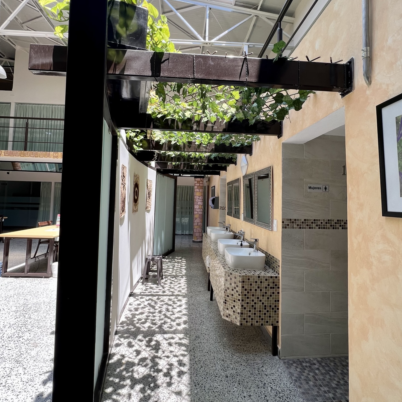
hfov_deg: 87.4
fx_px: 210
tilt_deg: +2.3
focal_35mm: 16
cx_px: 201
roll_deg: -1.4
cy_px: 188
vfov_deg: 87.3
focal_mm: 1.57
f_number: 1.8
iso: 32
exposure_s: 1/220
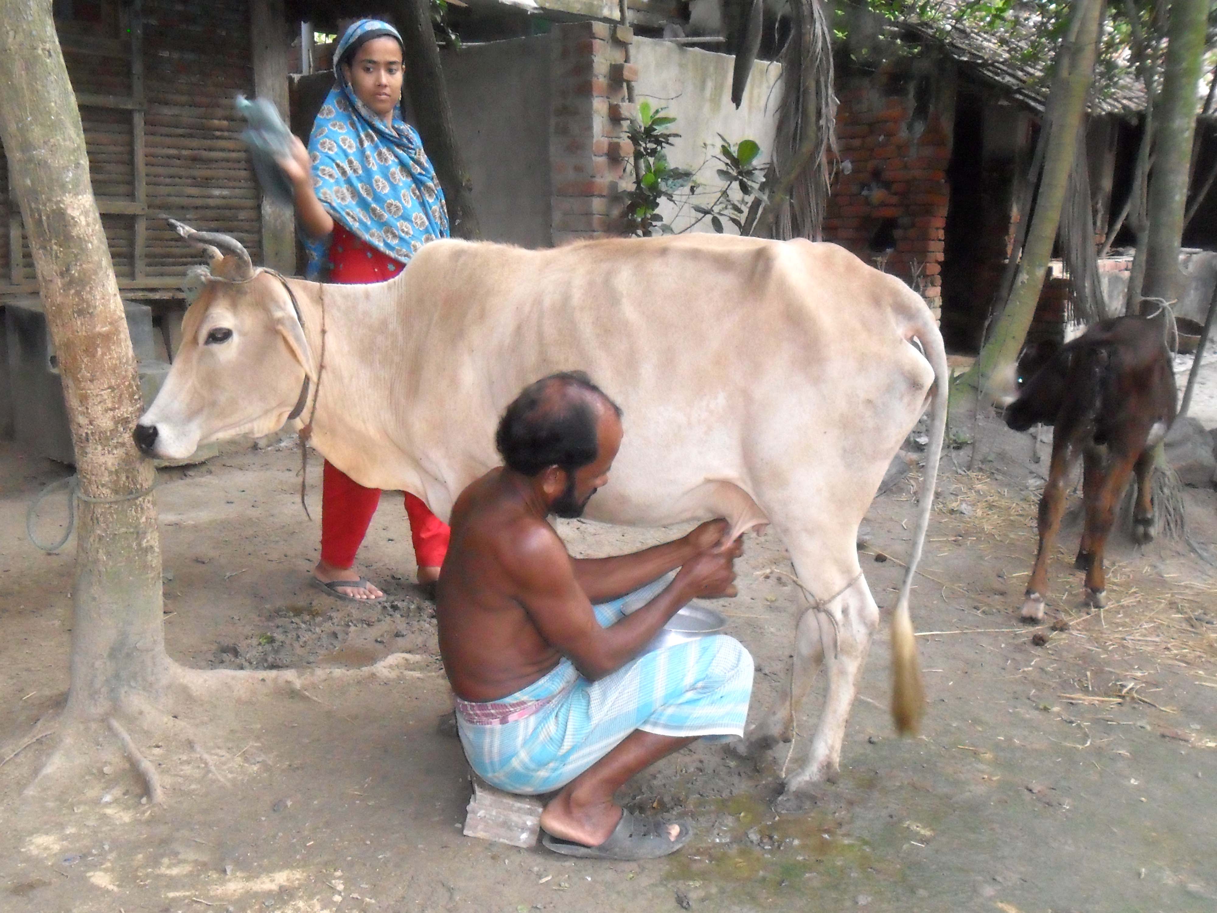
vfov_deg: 51.4
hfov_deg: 65.3
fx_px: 949
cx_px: 608
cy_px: 456
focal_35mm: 27
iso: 400
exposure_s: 1/45
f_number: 3.5
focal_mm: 4.9
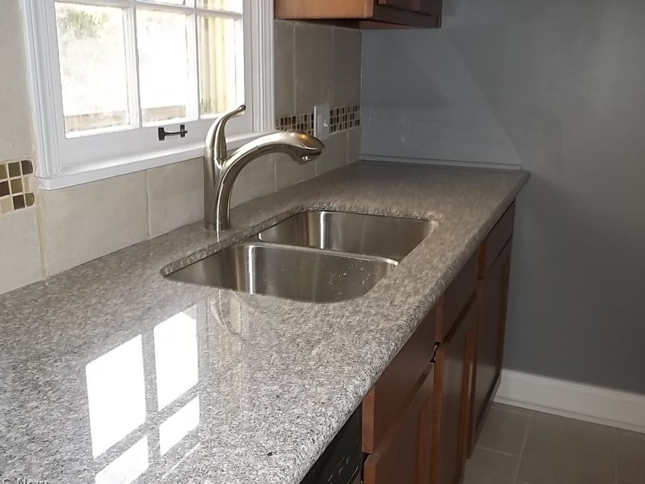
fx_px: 652
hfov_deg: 52.6
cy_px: 238
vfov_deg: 40.7
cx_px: 320
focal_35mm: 35
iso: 80
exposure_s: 1/50
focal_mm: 5.9
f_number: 3.3
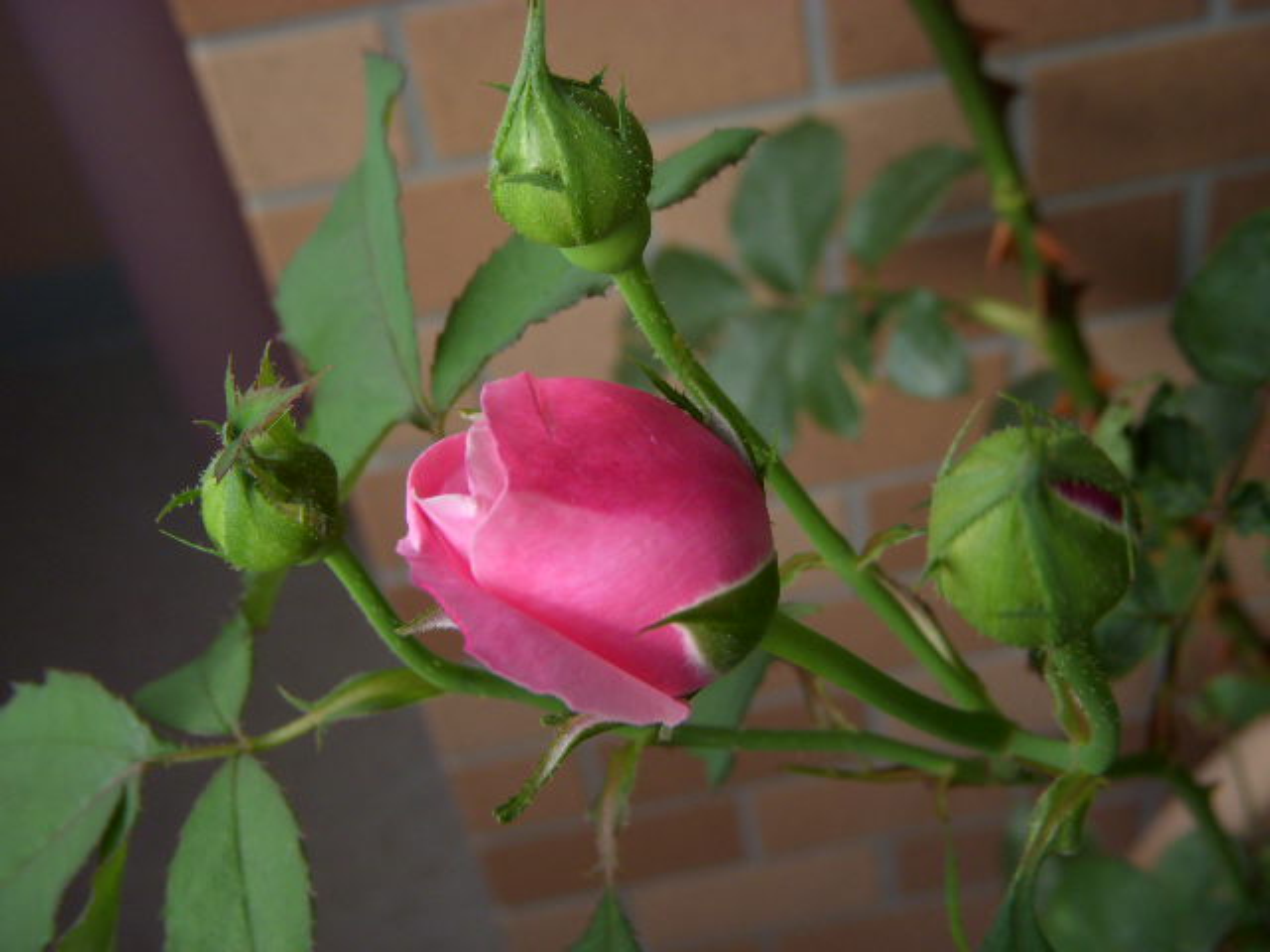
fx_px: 2421
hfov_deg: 29.4
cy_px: 476
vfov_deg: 22.3
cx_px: 635
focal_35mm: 66
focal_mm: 11
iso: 100
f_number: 3.7
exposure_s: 1/250
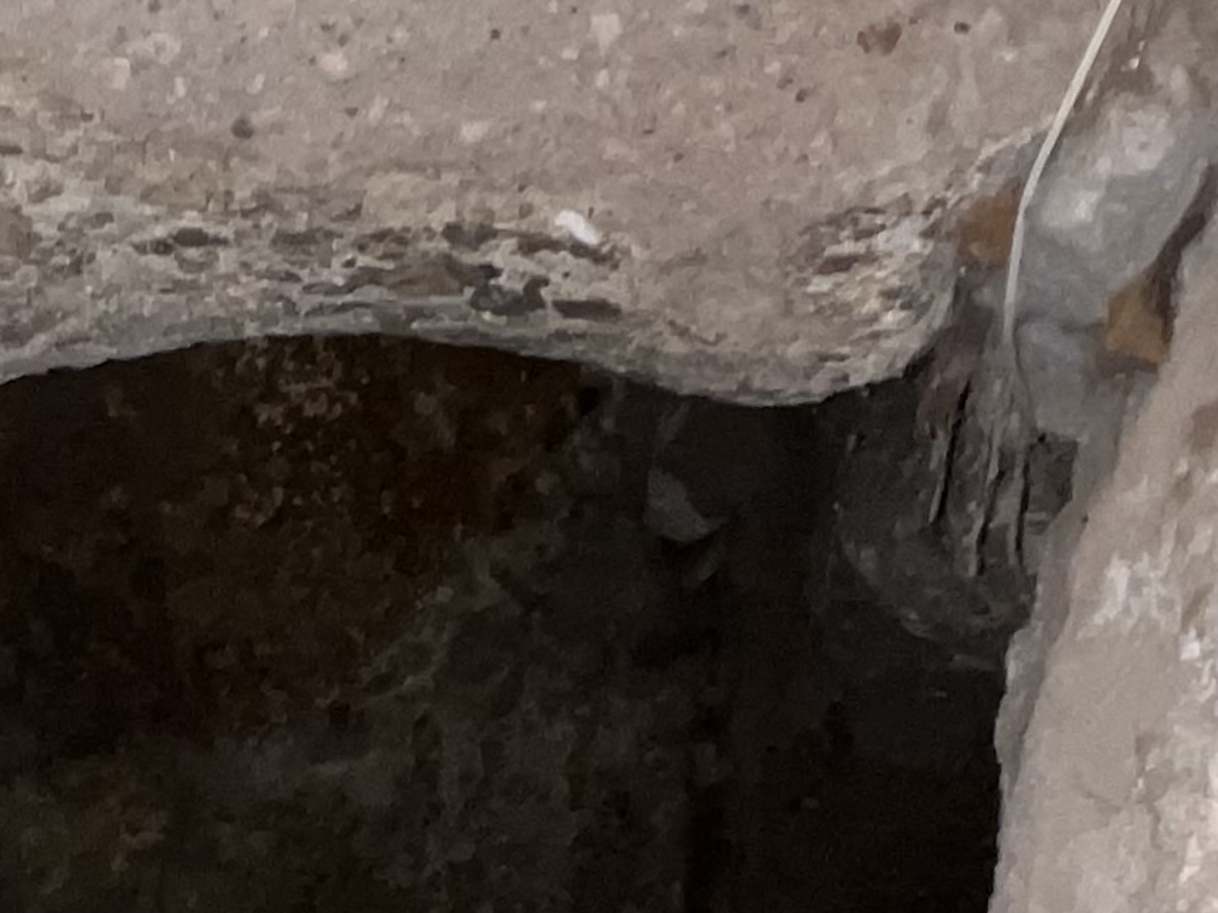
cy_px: 1402
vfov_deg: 20.3
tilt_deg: -13.0
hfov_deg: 29.5
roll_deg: -4.2
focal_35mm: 61
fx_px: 2146
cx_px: -7
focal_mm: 1.57
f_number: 1.8
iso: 160
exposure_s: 1/16
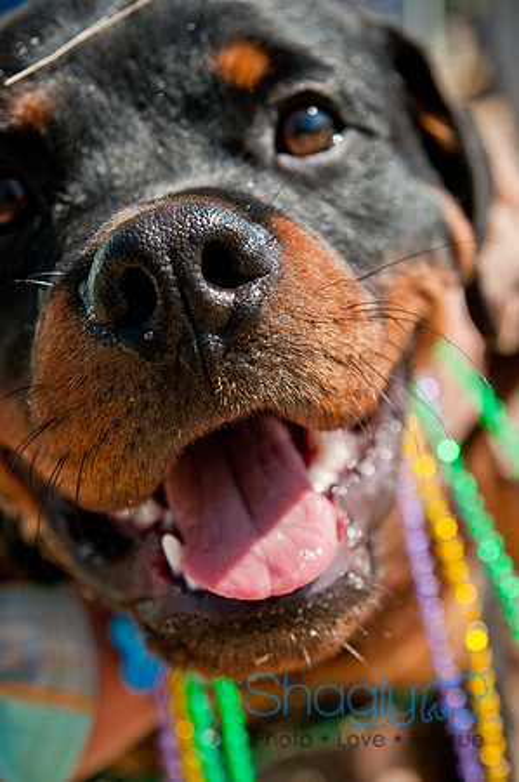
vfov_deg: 27.0
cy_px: 391
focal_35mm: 75
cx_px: 260
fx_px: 1626
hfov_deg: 18.1
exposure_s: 1/1250
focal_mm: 50
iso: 400
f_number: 4.5
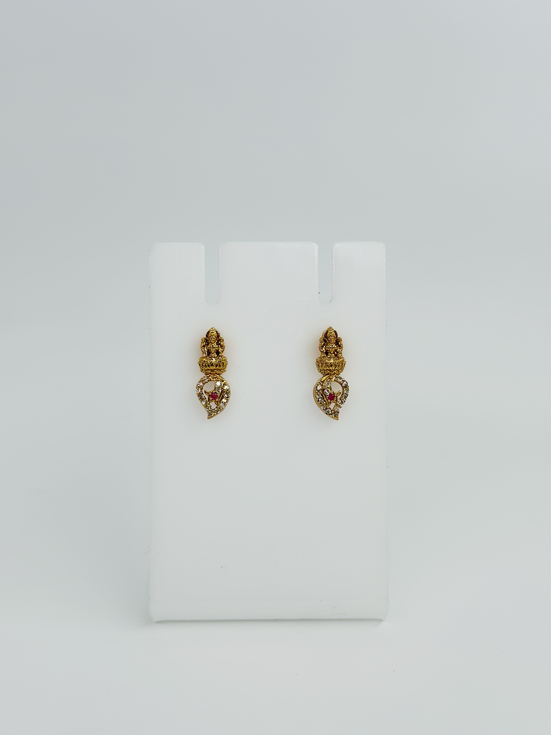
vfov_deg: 39.7
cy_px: 368
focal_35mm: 48
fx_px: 1019
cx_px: 276
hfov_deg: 30.3
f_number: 1.78
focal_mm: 6.86
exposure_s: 1/1613
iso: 80
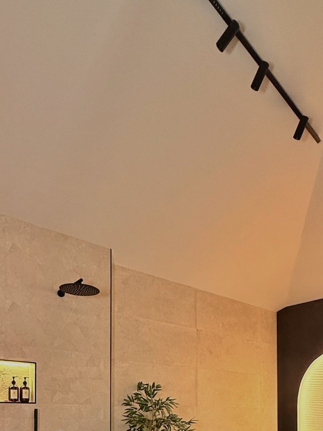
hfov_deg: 46.8
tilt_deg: +1.6
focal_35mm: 30
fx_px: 373
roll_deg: -0.4
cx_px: 172
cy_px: 413
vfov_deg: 50.7
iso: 400
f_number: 2.2
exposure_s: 1/50
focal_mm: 2.22
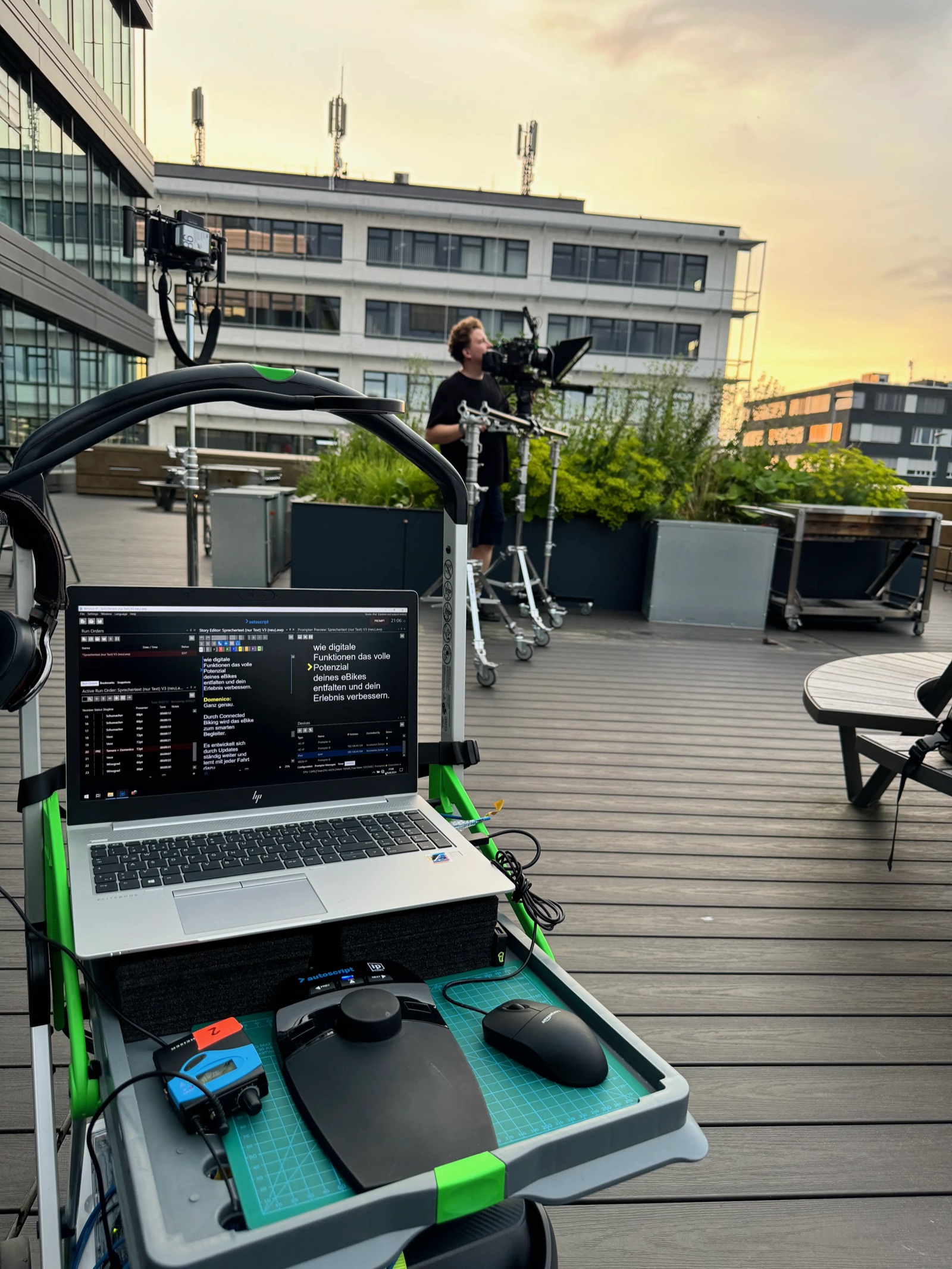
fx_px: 880
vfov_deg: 71.6
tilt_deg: -9.5
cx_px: 476
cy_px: 634
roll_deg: -3.0
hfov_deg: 56.8
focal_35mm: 24
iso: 200
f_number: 1.78
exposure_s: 1/121
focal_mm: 6.76
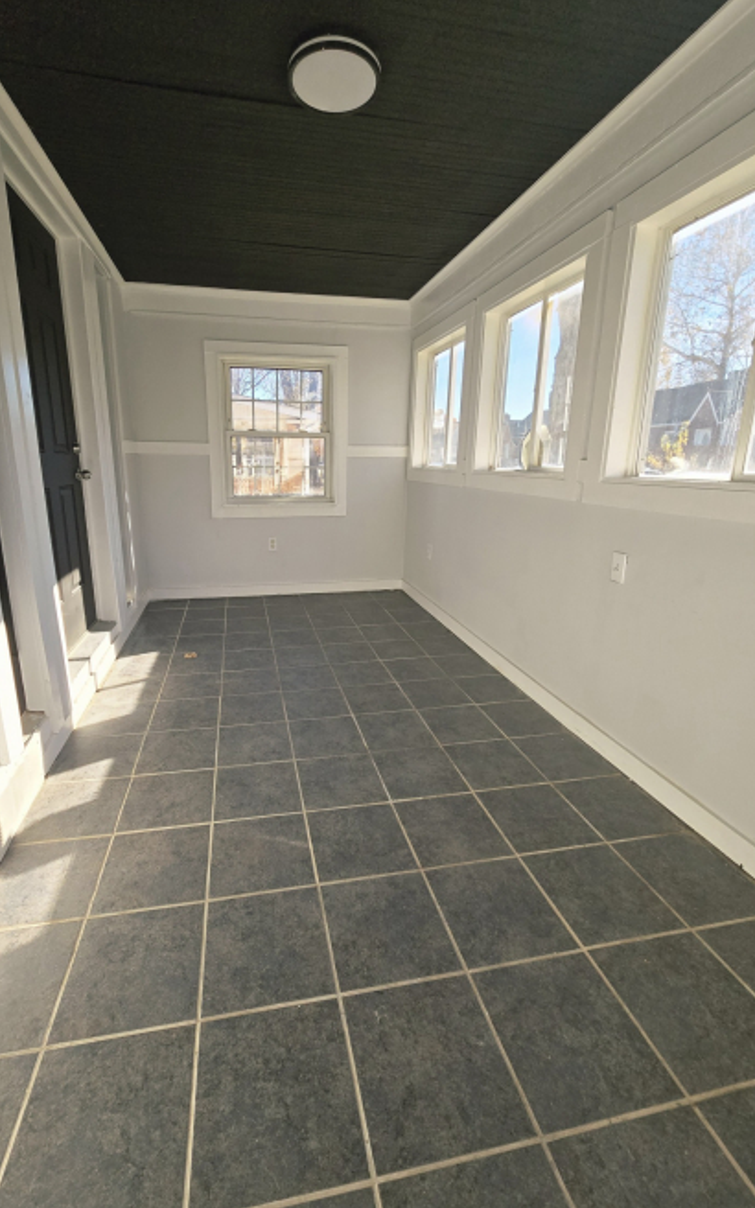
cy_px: 596
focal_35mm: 14
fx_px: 461
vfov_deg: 105.3
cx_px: 335
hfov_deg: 78.4
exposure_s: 1/2000
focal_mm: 2.2
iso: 200
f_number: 2.2
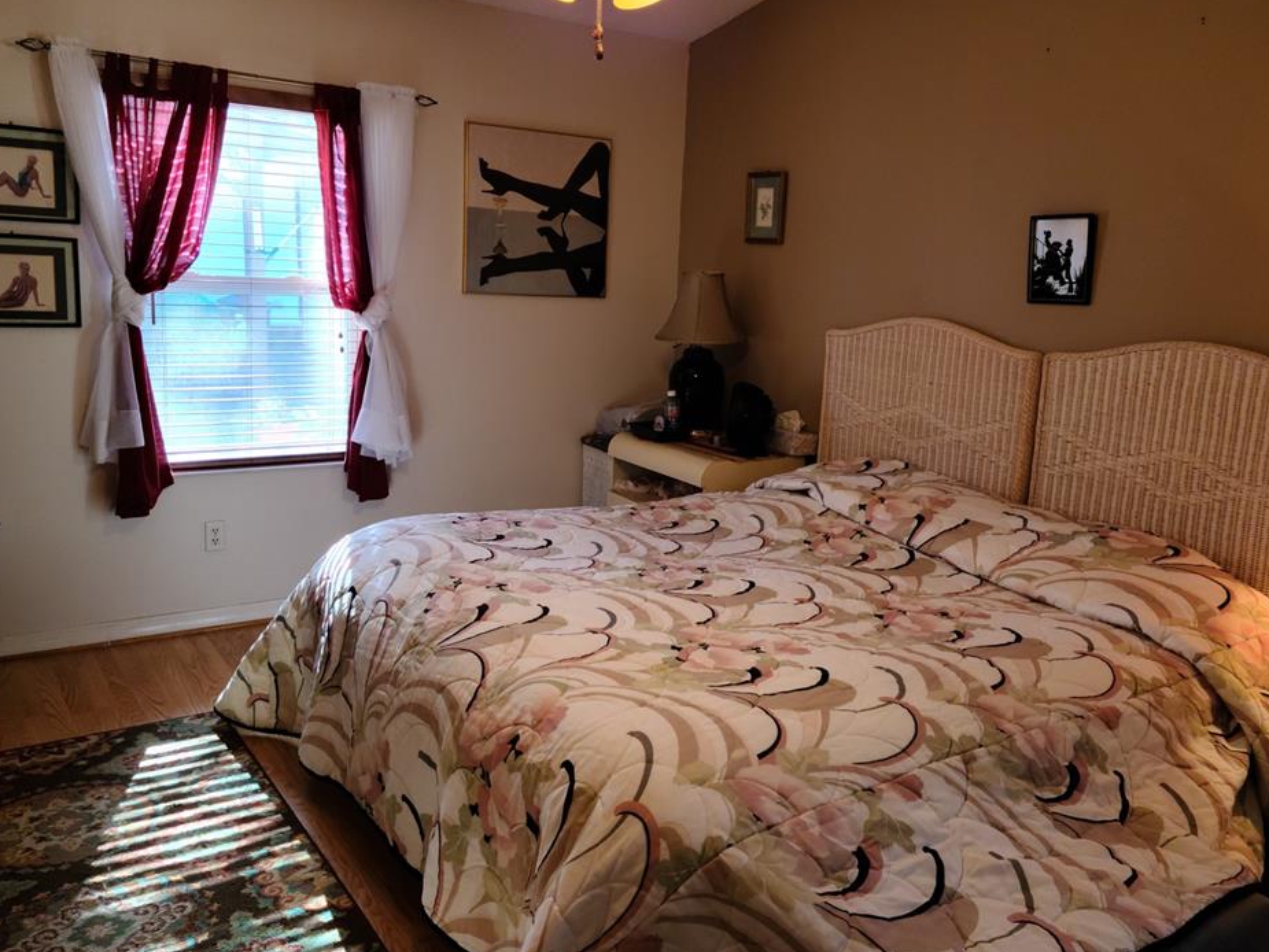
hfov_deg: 58.3
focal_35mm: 31
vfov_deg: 45.4
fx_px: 1137
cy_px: 454
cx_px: 660
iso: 250
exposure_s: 1/60
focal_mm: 5.9
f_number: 2
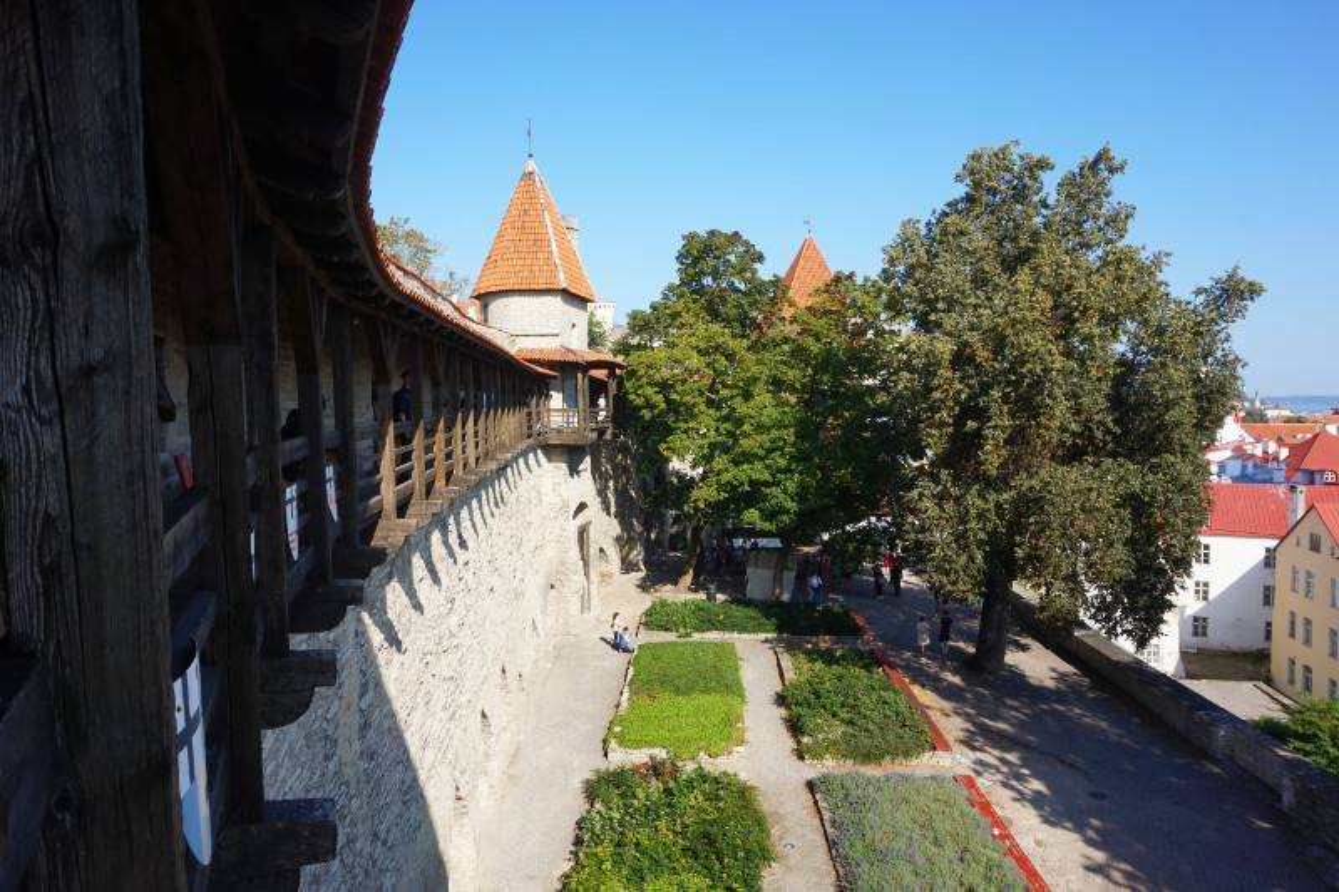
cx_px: 670
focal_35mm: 24
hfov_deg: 73.8
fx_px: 892
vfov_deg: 53.1
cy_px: 446
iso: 100
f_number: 13
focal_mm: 16
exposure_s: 1/80
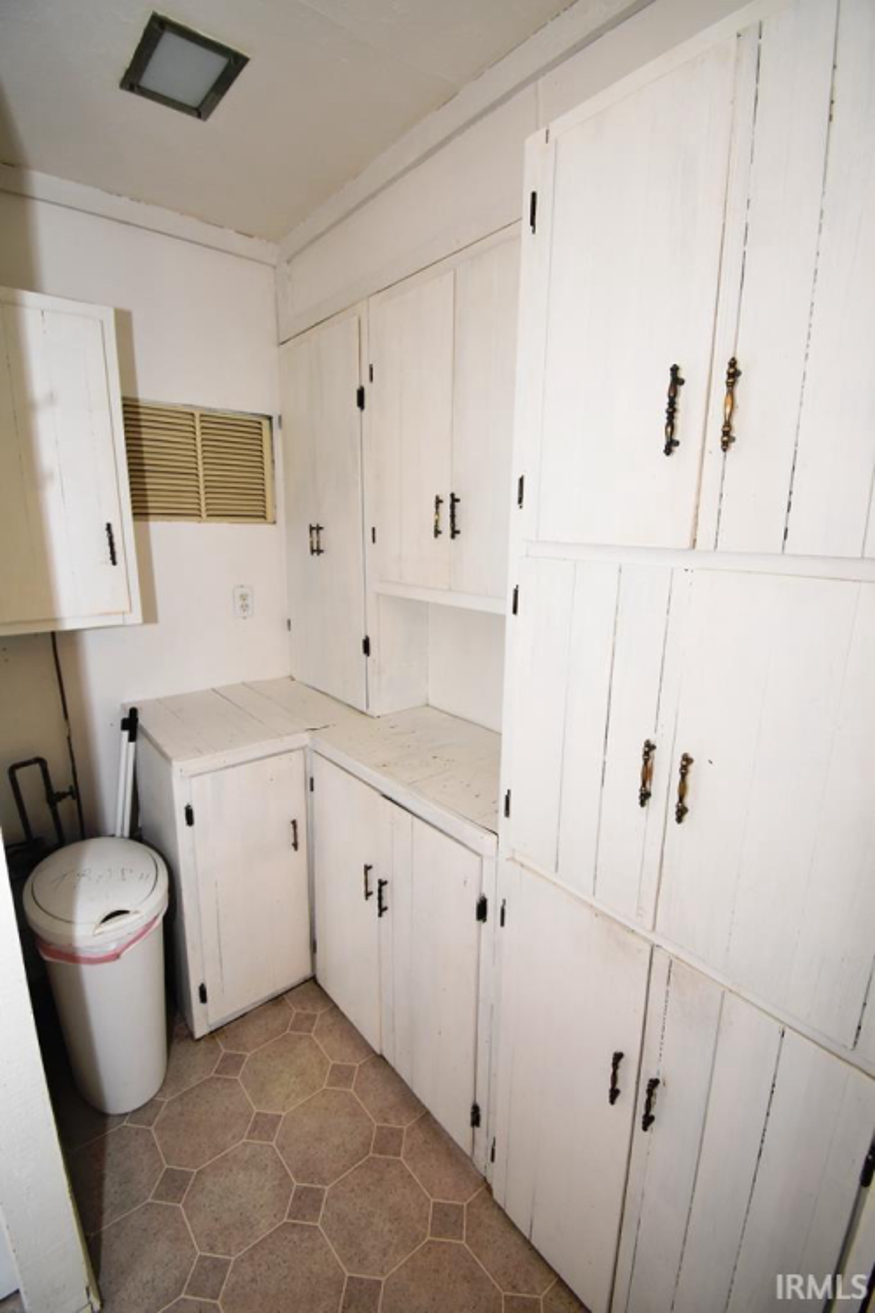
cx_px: 438
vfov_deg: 100.4
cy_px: 656
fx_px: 547
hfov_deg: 77.3
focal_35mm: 15
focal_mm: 10
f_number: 4.5
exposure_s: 1/60
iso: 800
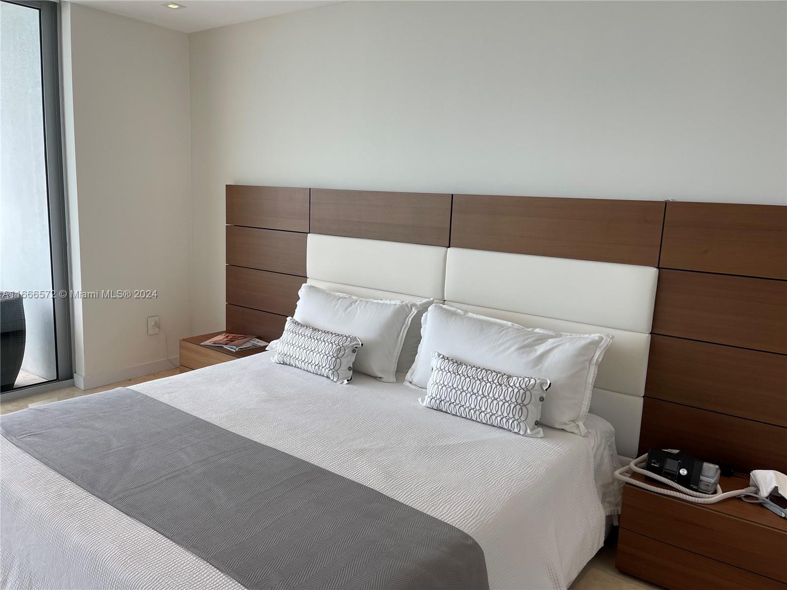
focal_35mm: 25
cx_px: 394
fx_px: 568
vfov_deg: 54.9
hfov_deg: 69.4
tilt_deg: -10.3
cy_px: 295
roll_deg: -3.5
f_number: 1.6
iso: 32
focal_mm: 5.1
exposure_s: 1/292
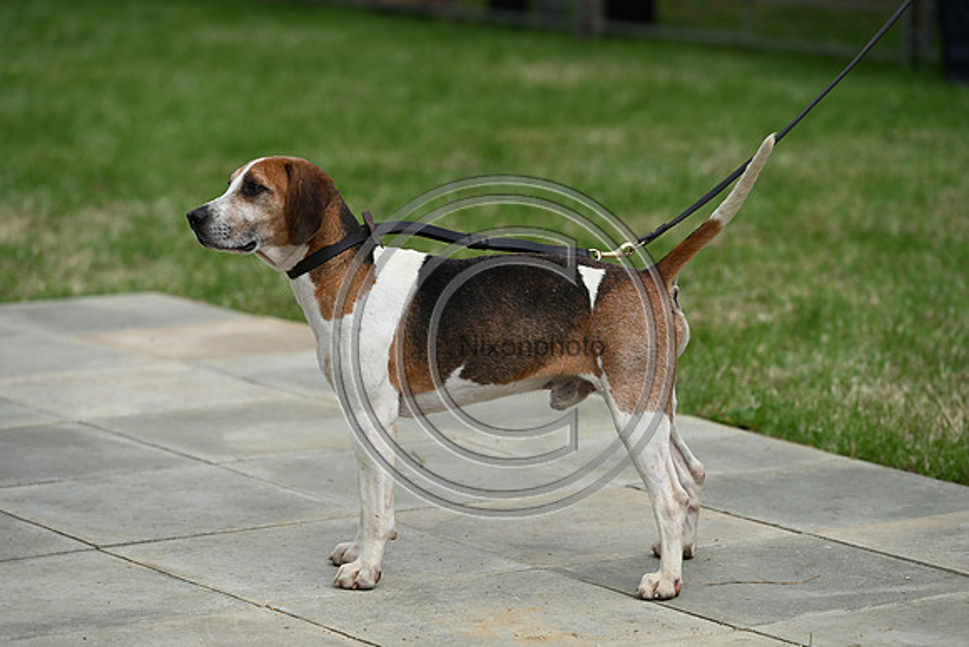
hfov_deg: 12.4
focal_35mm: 165
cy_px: 324
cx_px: 484
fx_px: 4442
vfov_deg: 8.3
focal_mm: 165
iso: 200
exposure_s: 1/1250
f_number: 4.5
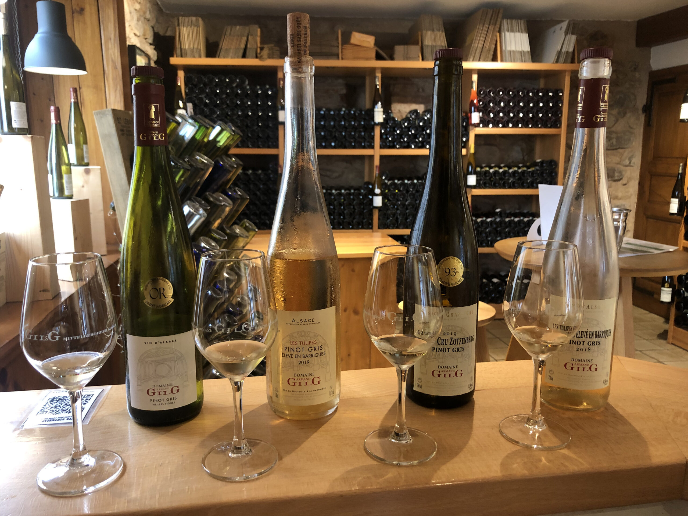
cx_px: 344
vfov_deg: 49.7
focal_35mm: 28
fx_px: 557
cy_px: 258
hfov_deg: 63.4
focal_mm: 3.99
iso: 64
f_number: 1.8
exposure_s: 1/17
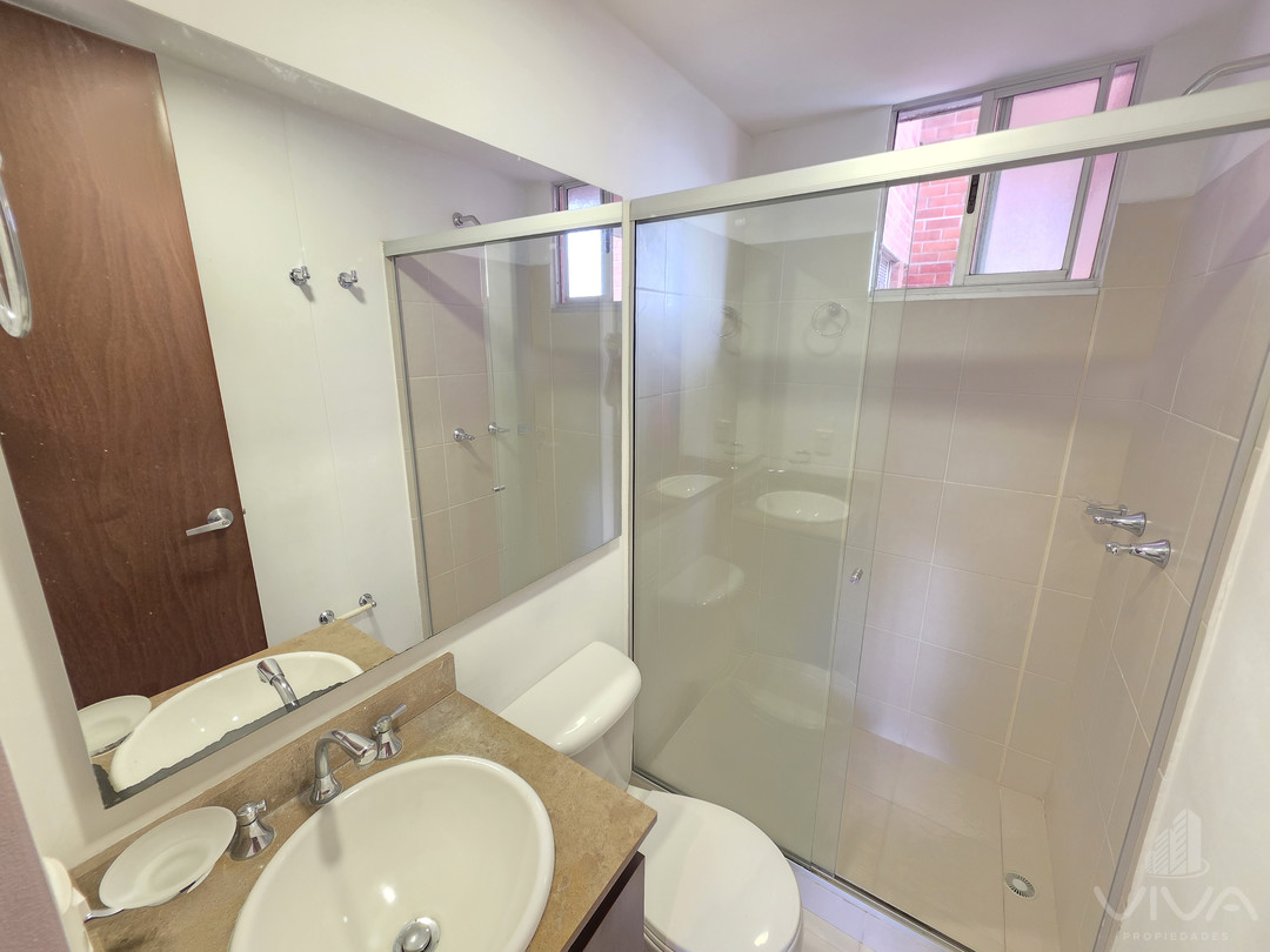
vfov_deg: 89.9
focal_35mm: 13
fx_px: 477
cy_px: 476
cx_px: 635
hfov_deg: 106.2
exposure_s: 1/60
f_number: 1.9
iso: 500
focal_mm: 2.2
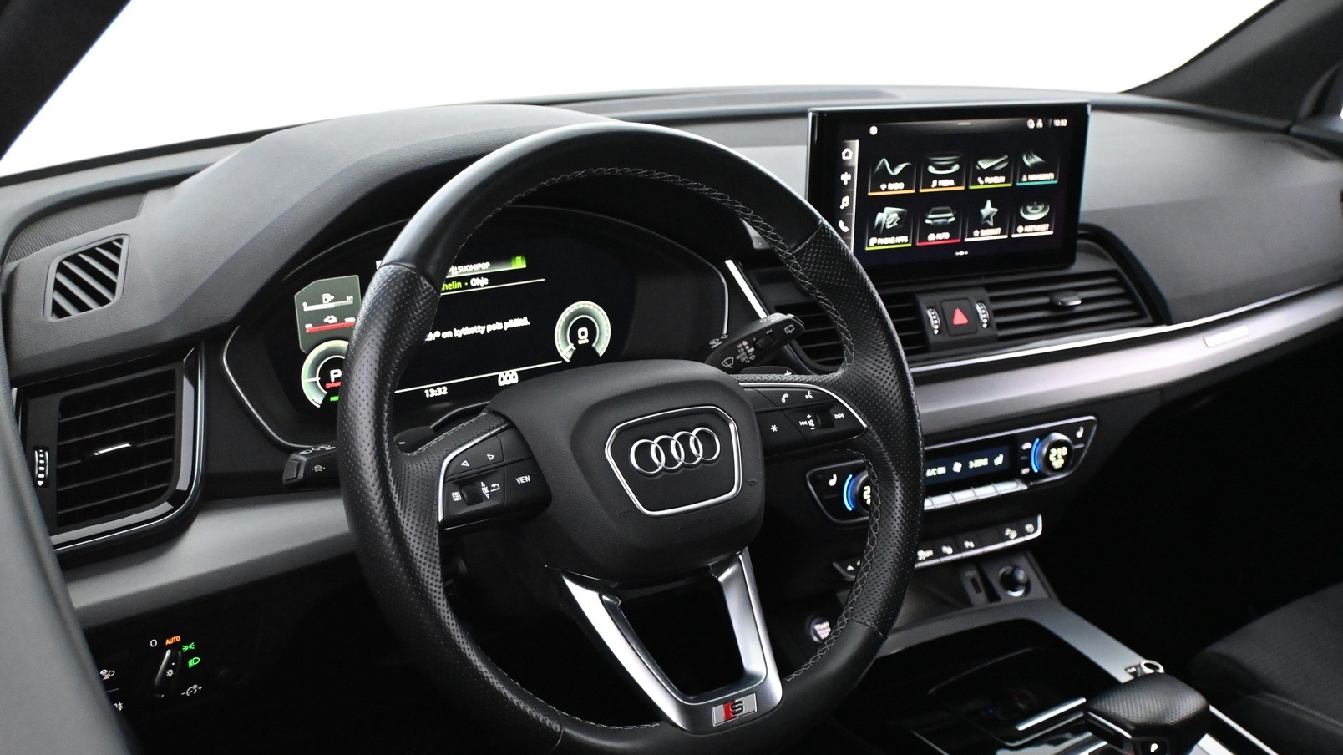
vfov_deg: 30.5
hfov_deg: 51.9
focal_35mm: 39
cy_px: 423
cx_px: 669
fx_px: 1381
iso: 7200
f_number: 4.2
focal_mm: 24.5
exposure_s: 1/60
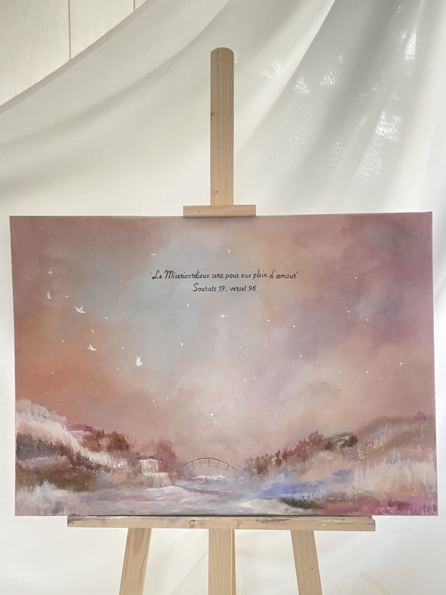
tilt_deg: -5.1
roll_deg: -0.7
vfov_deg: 67.3
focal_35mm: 26
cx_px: 223
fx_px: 447
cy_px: 298
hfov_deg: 53.1
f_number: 1.8
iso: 1000
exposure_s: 1/18
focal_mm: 4.25
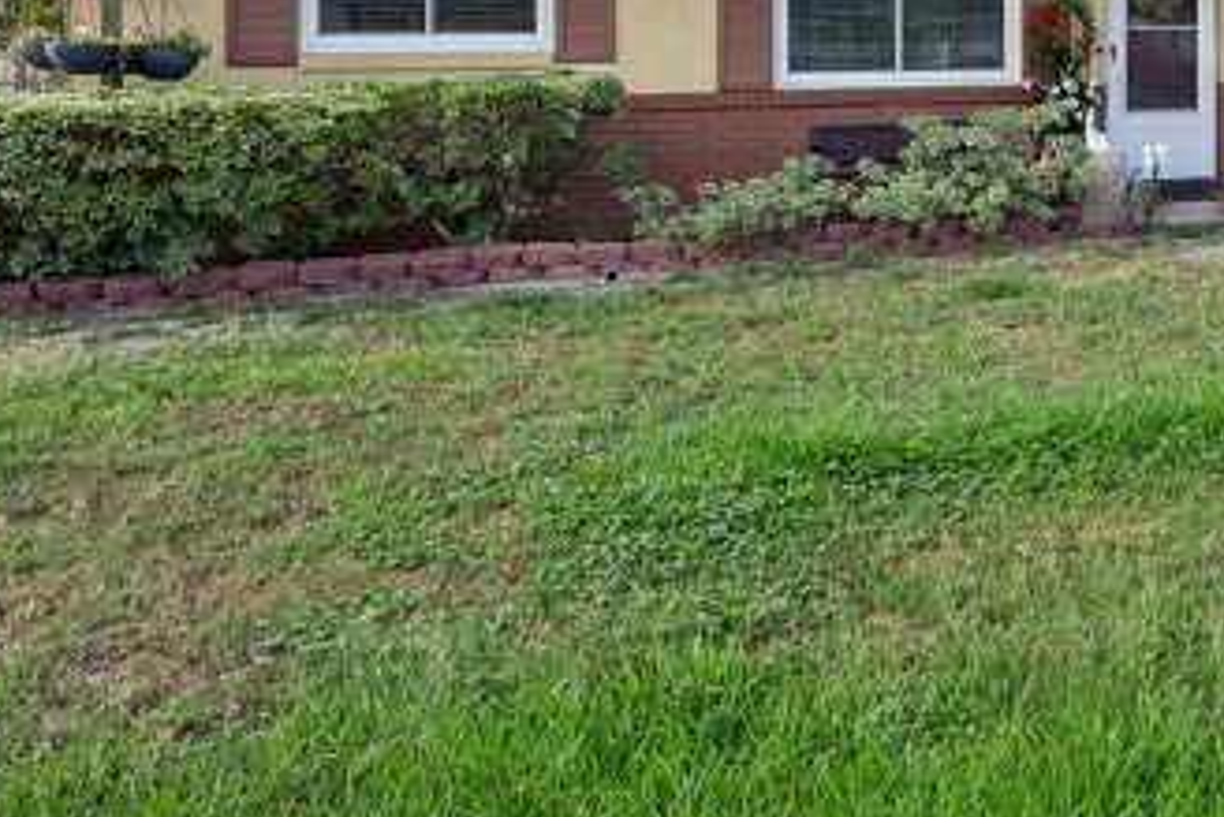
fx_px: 1327
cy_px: 63
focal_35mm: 39
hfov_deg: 44.3
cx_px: 1142
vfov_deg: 32.3
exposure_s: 1/60
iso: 100
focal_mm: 16
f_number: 13
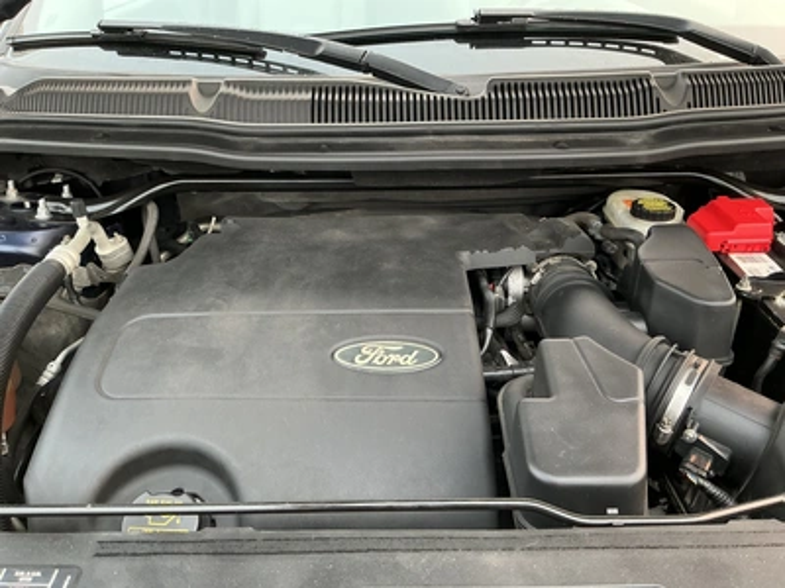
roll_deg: +0.6
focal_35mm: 28
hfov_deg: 63.4
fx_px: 635
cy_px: 294
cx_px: 392
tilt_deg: -28.3
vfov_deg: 49.7
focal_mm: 3
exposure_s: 1/122
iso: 64
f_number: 1.8
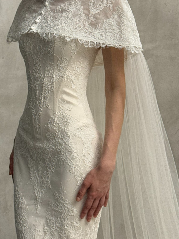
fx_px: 524
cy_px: 88
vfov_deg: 25.6
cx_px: 45
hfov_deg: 19.2
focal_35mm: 76
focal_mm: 6.76
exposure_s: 1/65
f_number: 1.78
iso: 100
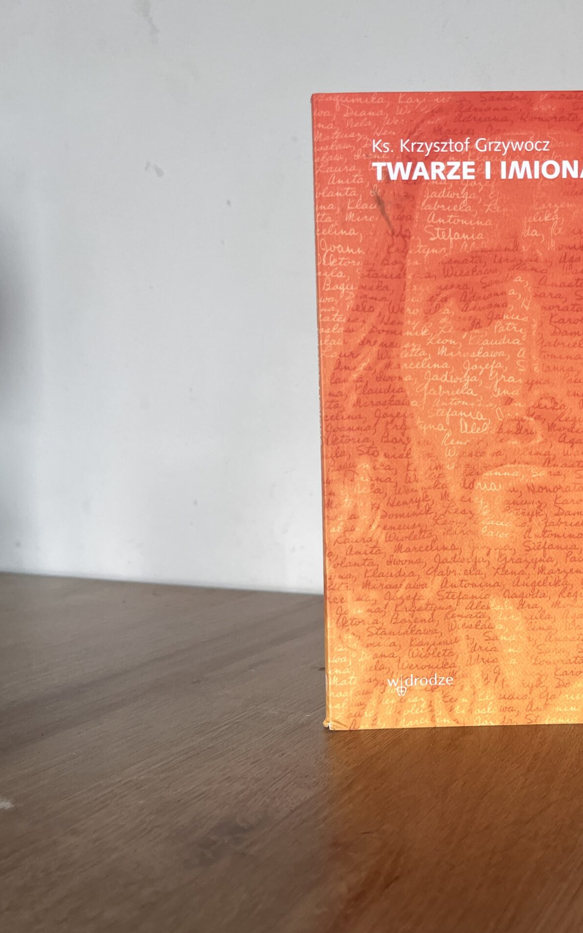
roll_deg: +0.0
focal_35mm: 37
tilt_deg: -3.8
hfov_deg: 33.1
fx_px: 941
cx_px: 497
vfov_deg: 52.7
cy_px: 469
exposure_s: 1/121
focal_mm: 5.1
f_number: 1.6
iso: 80
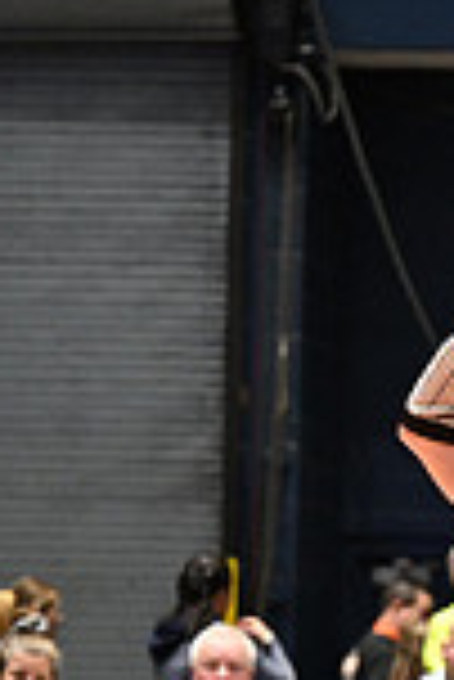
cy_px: 781
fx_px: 5228
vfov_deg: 7.4
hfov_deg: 4.8
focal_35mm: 277
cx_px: 1245
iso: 5000
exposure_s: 1/767
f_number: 2.8
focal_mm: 72
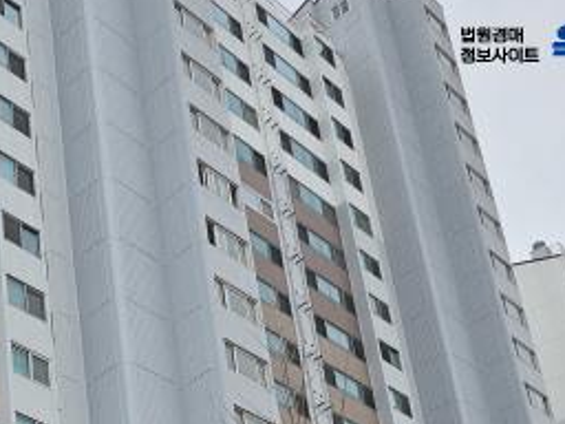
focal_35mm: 72
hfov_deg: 24.7
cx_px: -93
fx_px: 1175
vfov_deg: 18.4
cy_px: 612
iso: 10
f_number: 1.7
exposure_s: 1/769
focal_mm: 6.3
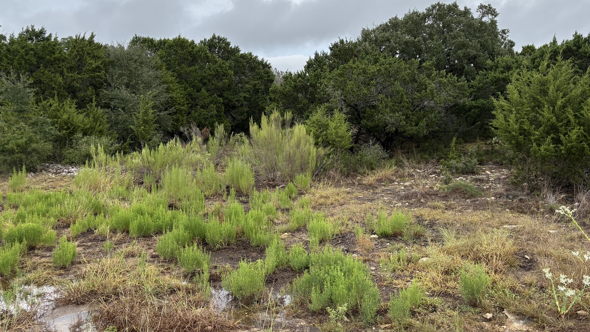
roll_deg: +1.0
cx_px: 318
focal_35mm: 33
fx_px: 516
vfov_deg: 35.5
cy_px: 127
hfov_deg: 59.4
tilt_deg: -3.6
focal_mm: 5.96
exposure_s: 1/1451
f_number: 1.6
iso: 50
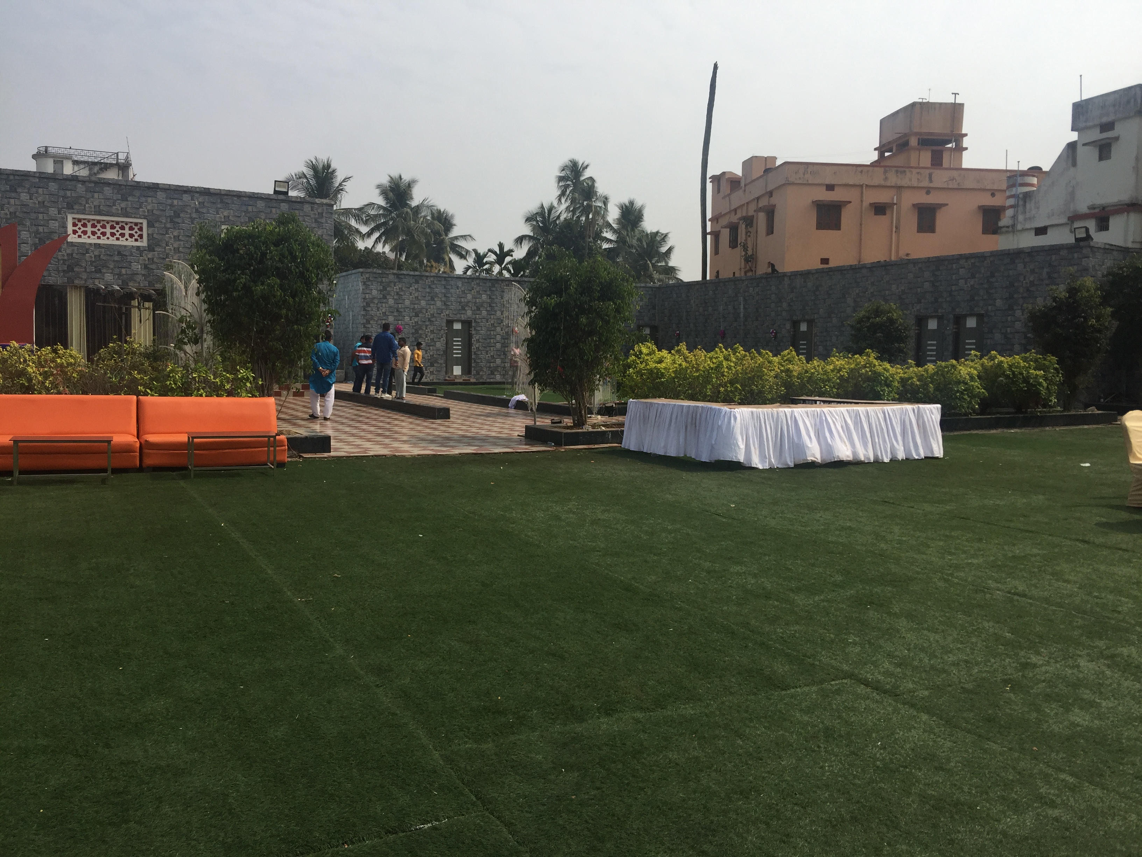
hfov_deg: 61.7
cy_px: 428
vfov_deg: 48.2
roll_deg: -3.7
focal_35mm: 29
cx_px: 571
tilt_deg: -5.5
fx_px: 957
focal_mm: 4.15
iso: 32
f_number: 2.2
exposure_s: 1/3049
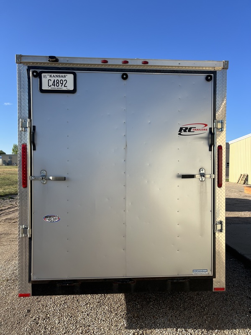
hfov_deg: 53.1
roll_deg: -1.0
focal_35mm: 26
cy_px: 168
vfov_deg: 67.3
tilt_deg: -0.2
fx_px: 251
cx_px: 126
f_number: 1.5
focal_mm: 5.7
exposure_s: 1/2994
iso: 50
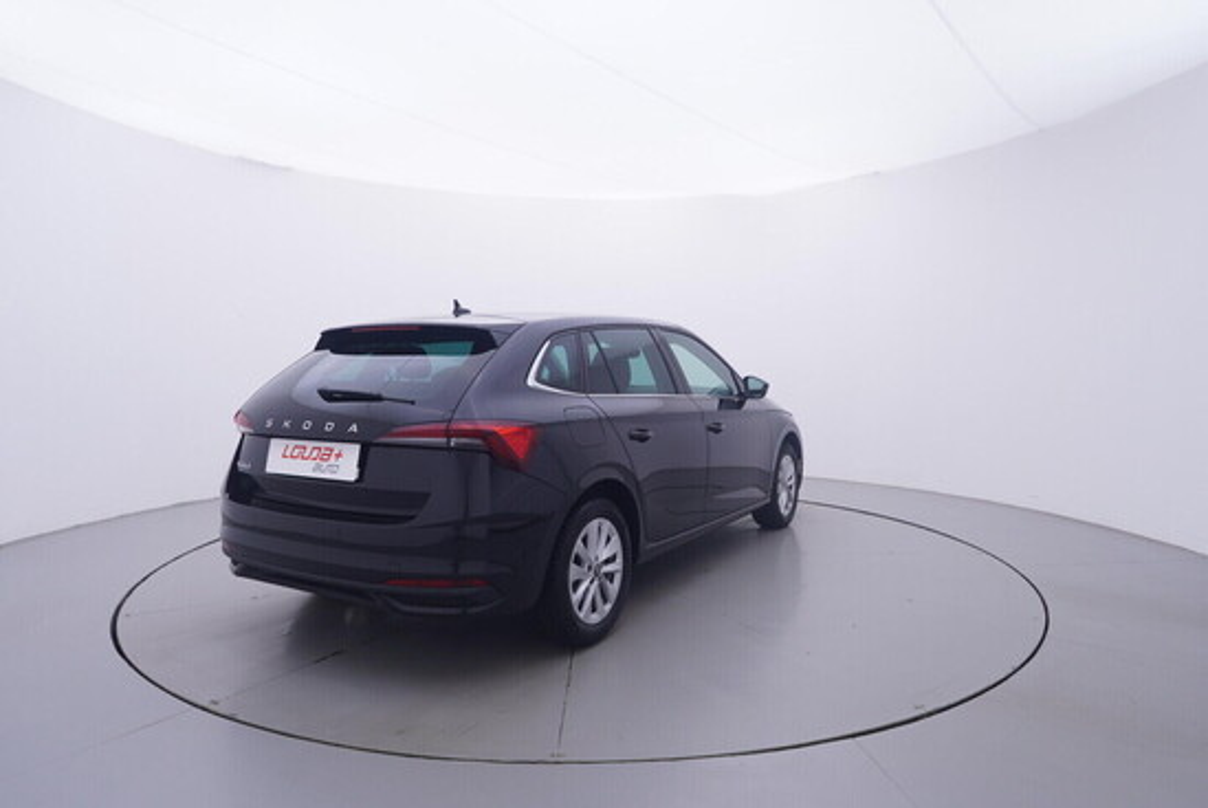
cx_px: 604
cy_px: 404
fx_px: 756
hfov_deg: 77.3
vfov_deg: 56.2
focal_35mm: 22
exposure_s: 1/80
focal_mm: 15
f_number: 5
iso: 200
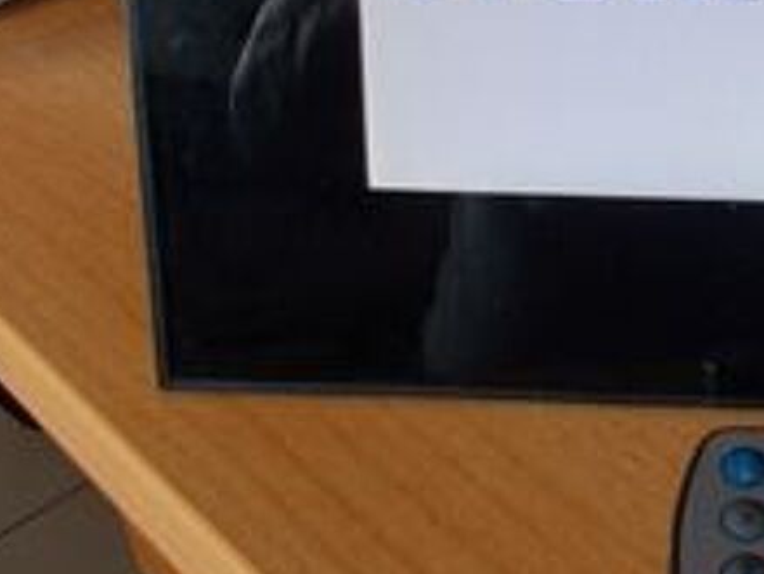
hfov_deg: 30.3
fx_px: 1303
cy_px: 101
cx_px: 771
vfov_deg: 24.4
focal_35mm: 59
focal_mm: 4.6
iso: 125
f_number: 3.2
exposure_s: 1/25
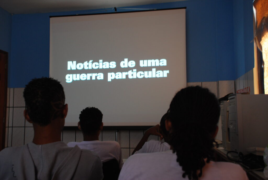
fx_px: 291
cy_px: 90
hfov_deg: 49.5
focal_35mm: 39
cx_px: 134
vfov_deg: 34.3
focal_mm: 26
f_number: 5
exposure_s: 1/5
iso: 400
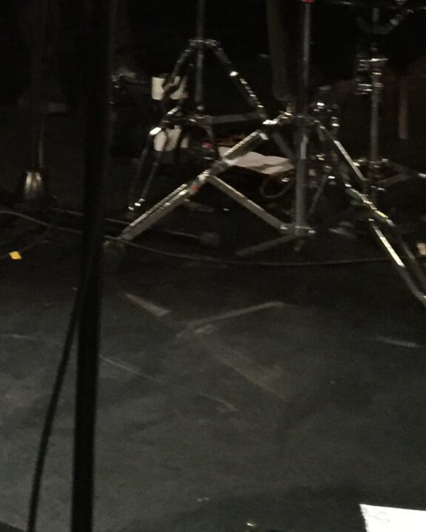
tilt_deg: -2.3
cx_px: -119
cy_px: -162
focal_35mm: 101
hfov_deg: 14.6
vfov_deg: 17.8
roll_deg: -0.8
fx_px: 1591
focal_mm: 4.15
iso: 250
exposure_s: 1/17
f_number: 2.2
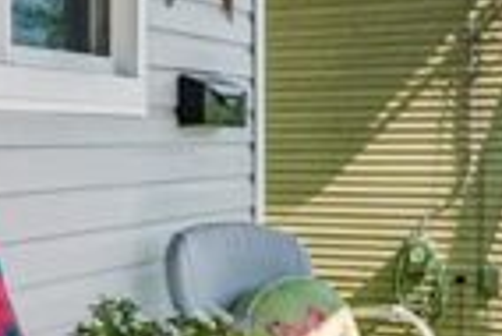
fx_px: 1288
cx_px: -28
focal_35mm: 92
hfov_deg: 21.1
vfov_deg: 14.8
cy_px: 133
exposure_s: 1/1250
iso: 1000
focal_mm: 16.4
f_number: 8
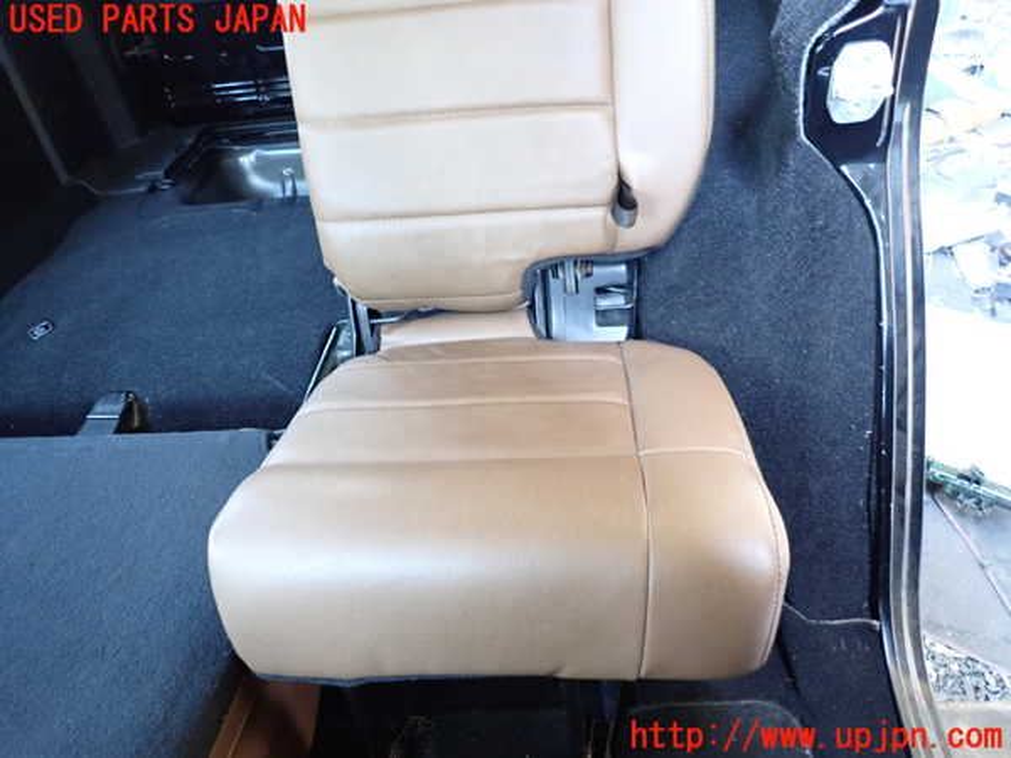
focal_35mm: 25
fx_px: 730
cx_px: 506
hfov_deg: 69.4
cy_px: 379
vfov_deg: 54.9
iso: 800
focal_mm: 4.5
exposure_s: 1/30
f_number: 2
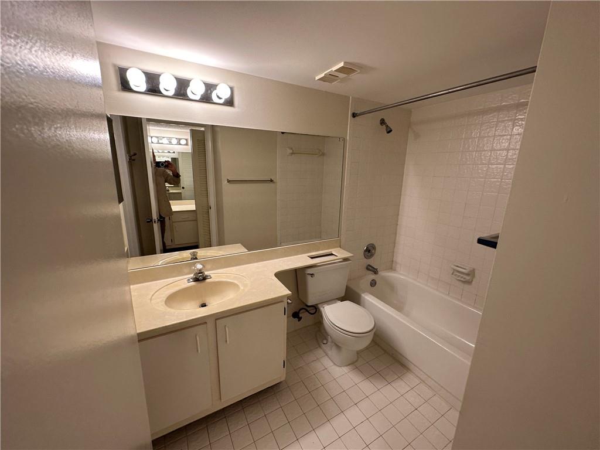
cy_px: 225
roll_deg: -1.2
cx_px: 300
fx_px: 243
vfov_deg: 85.7
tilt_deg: -15.0
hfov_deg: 102.1
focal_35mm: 14
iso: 160
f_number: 2.2
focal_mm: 2.22
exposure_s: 1/120
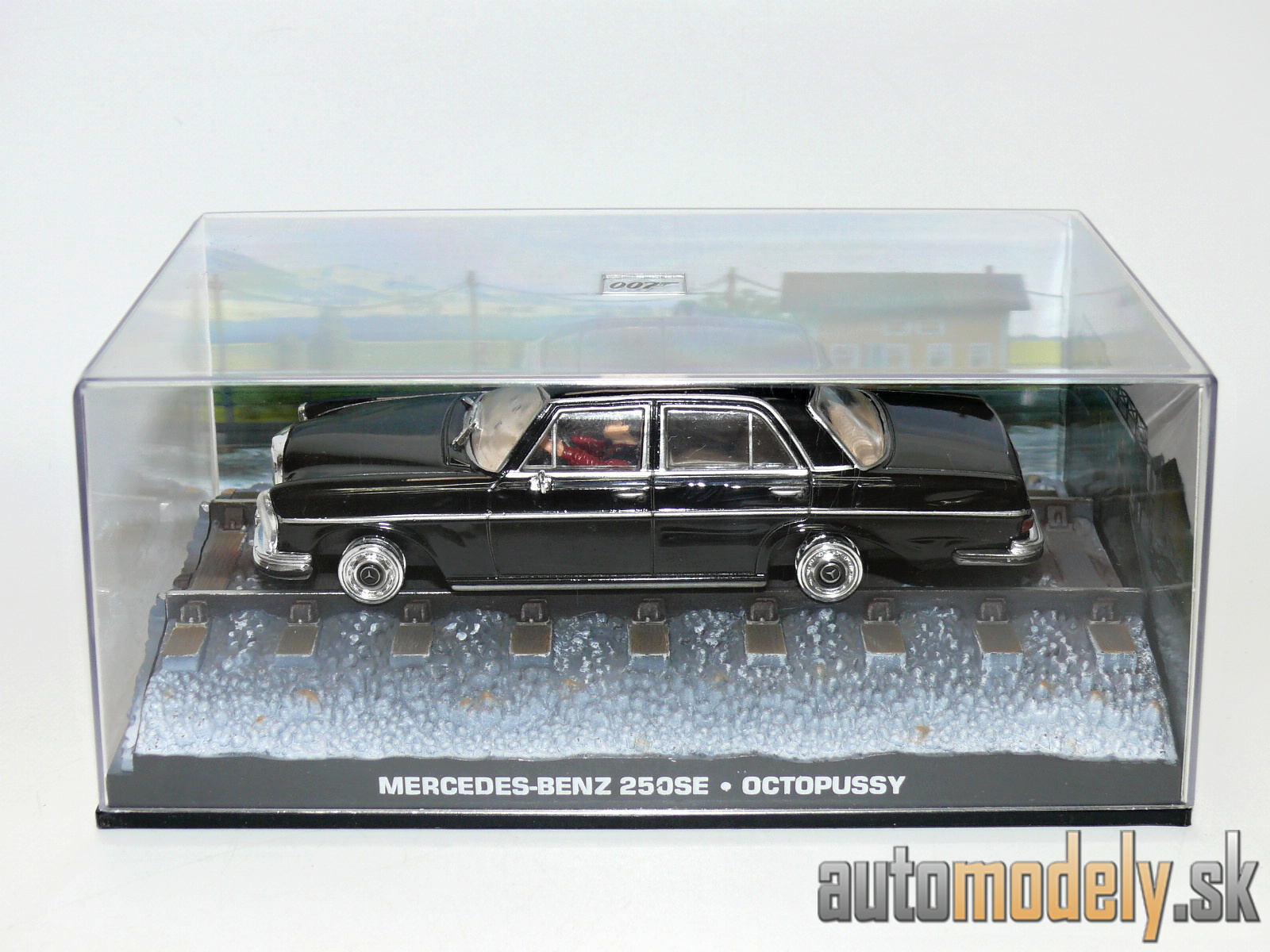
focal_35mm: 55
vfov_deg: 26.6
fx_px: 2018
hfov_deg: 34.9
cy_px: 476
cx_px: 635
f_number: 4
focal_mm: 9.6
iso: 100
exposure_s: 1/30
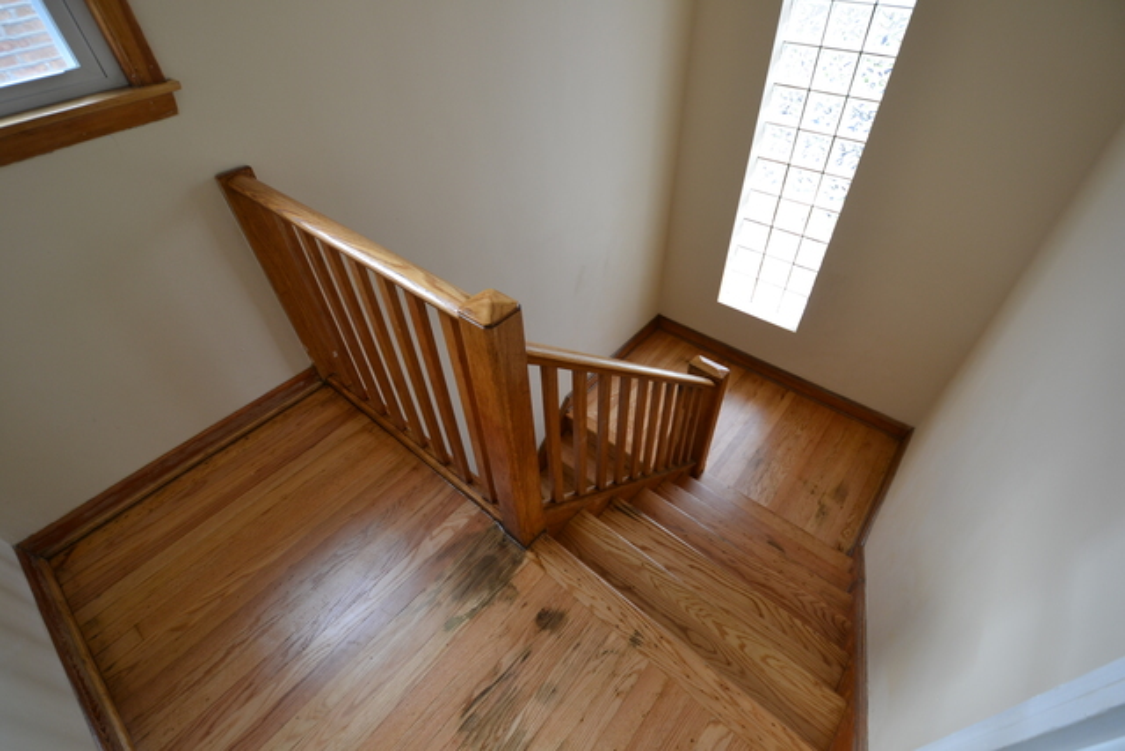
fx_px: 469
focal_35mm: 15
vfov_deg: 77.4
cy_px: 376
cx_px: 562
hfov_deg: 100.4
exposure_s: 1/60
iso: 400
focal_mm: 10
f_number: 4
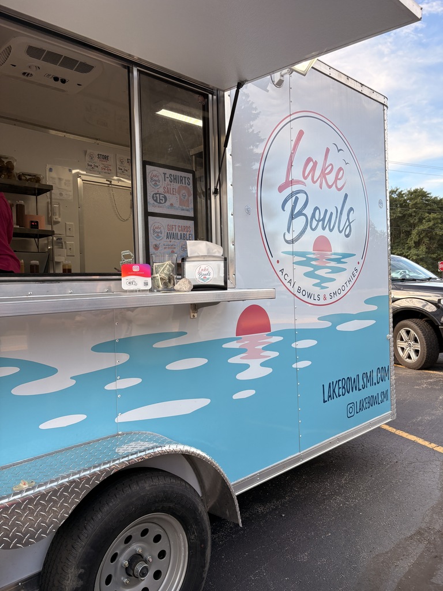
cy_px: 296
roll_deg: +0.8
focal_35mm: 26
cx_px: 222
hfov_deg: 53.1
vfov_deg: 67.3
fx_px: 444
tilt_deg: -0.2
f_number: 1.6
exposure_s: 1/325
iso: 40
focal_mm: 5.96
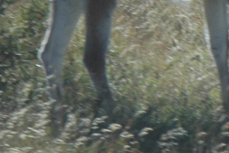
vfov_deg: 1.2
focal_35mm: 1157
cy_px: -73
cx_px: 121
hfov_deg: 1.8
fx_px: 7359
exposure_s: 1/640
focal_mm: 200
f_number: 6.3
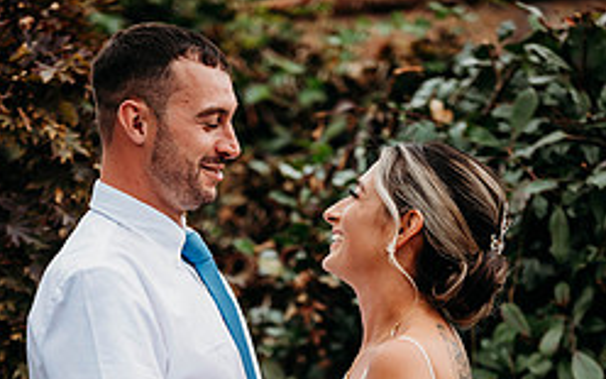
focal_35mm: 157
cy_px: 540
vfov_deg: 8.2
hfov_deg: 13.3
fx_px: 2593
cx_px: 268
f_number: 1.8
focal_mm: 85
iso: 100
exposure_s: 1/800
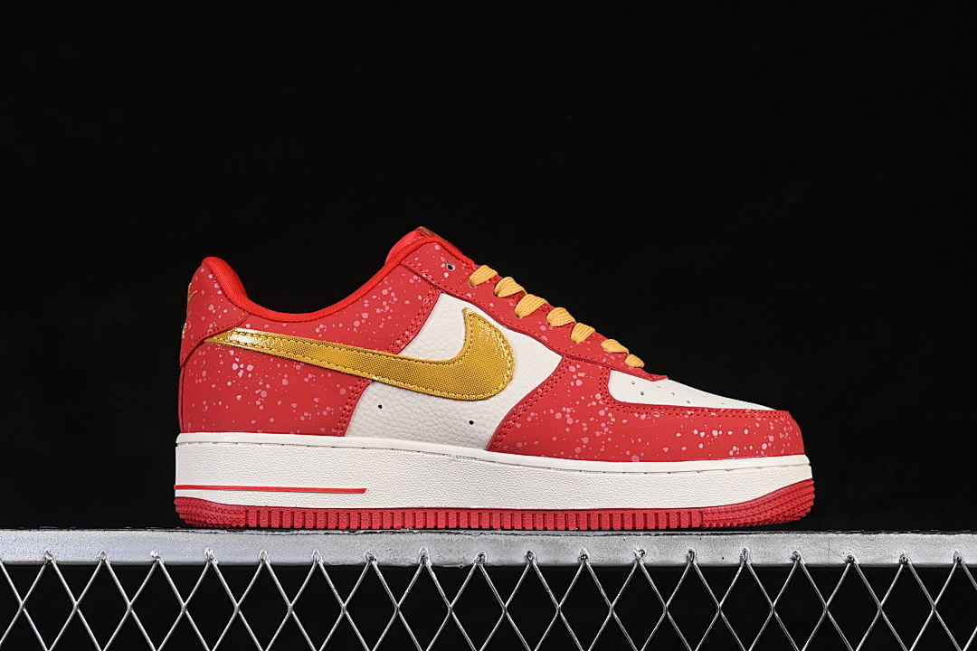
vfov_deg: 18.2
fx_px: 2035
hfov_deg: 27.0
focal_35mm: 75
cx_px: 488
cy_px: 326
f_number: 8
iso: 160
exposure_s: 1/80
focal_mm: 50
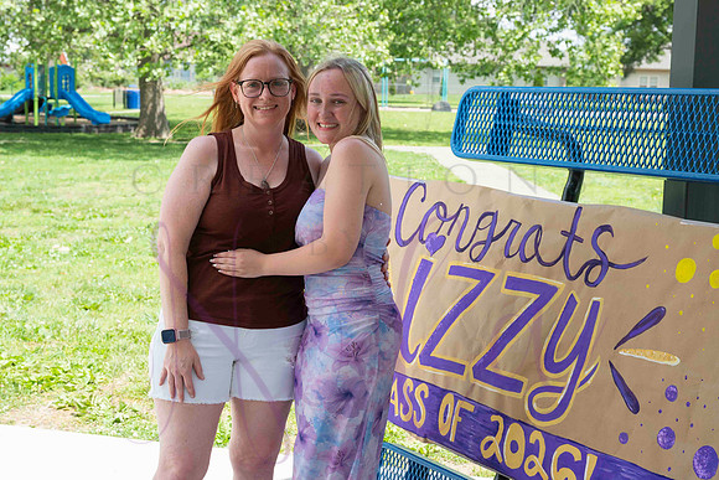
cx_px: 360
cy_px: 240
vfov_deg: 24.5
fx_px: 1103
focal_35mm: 55
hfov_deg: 36.1
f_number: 8
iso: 400
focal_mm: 55
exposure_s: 1/500
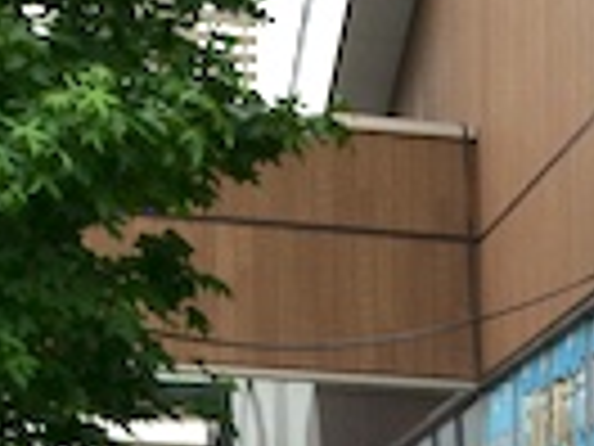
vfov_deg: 6.4
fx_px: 3689
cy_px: 1239
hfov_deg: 7.8
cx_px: 1870
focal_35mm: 215
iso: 200
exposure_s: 1/160
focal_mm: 15
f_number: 11
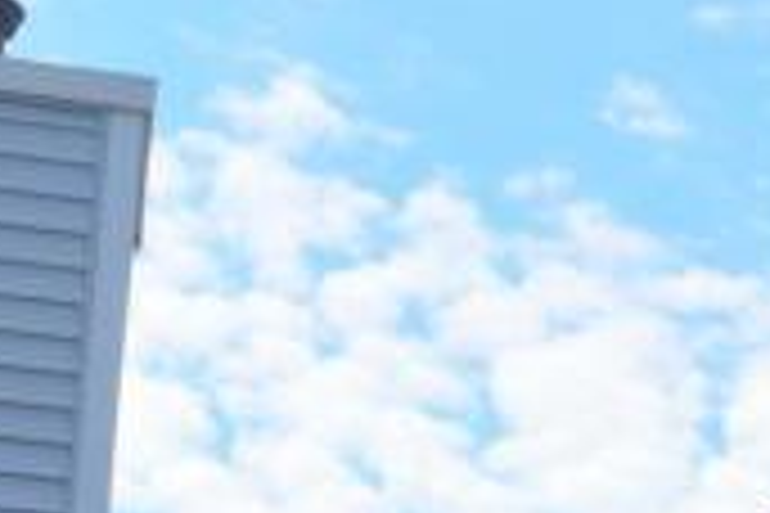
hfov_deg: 9.6
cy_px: 1134
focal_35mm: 203
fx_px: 4342
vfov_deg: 6.5
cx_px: 1412
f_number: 11
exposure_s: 1/500
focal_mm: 20
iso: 280
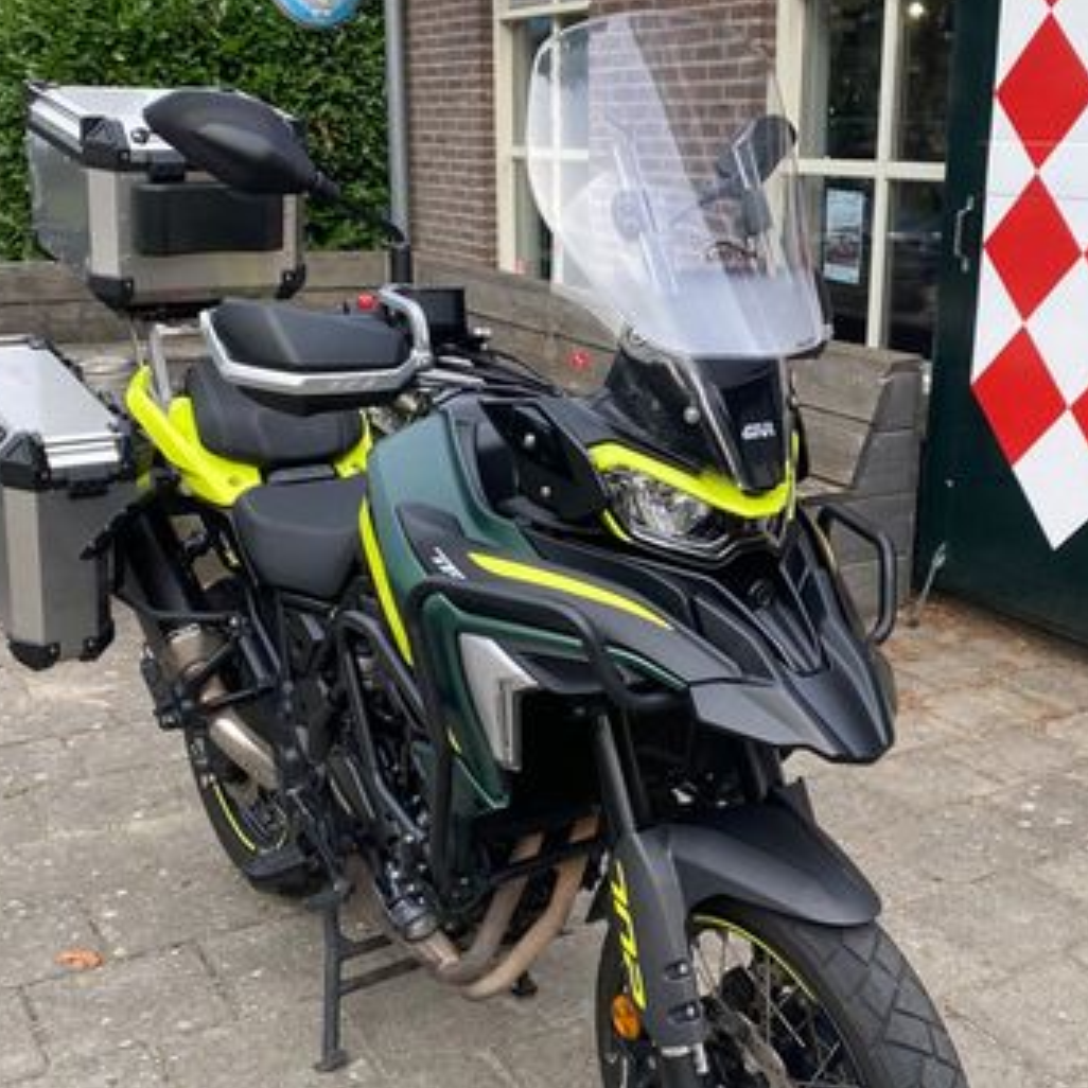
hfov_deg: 38.8
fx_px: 1529
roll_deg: -2.6
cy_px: 639
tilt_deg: -17.6
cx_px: 716
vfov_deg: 39.0
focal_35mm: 43
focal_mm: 4.25
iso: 32
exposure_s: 1/428
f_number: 1.8
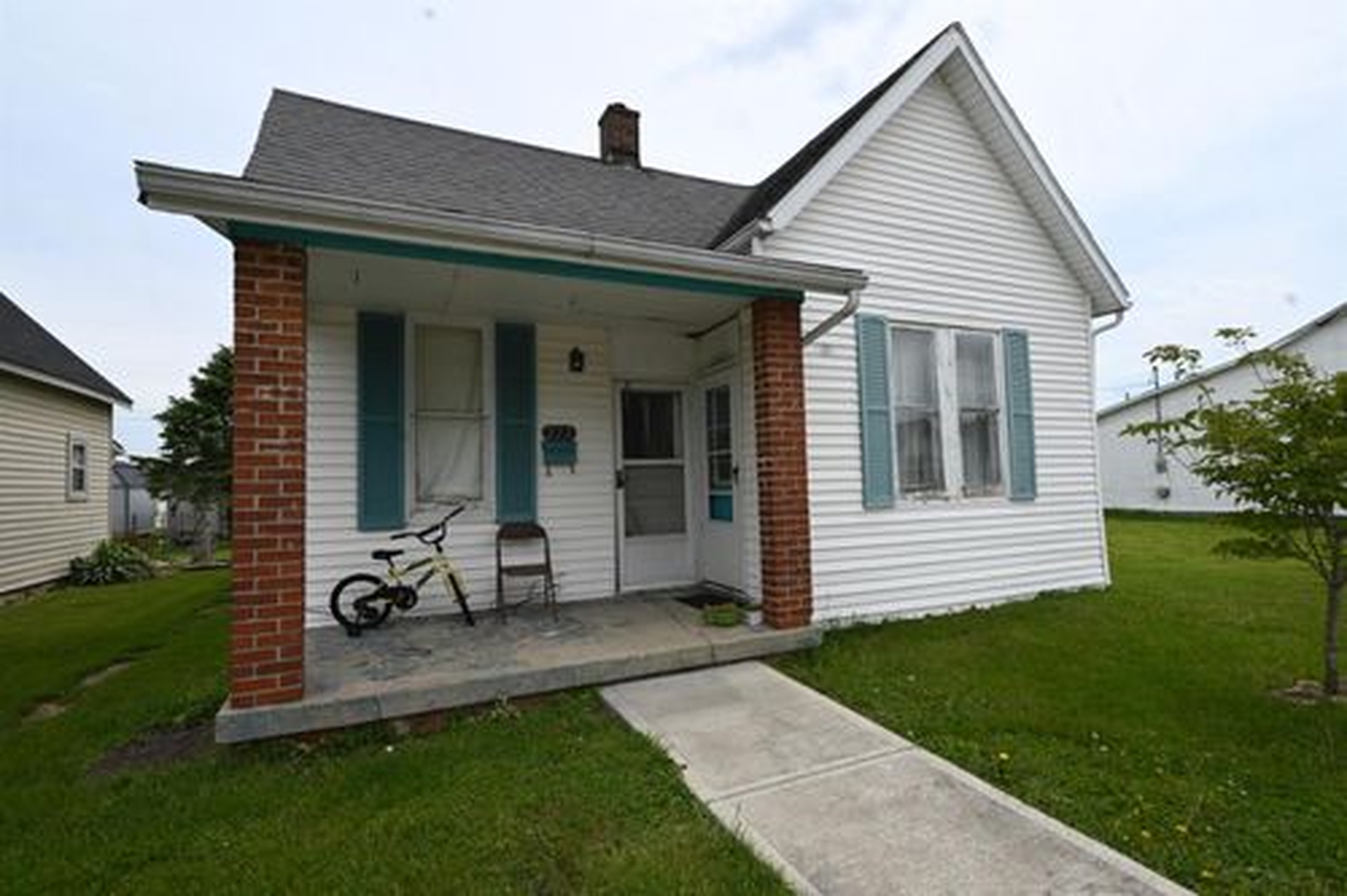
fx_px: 655
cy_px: 448
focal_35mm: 18
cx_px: 674
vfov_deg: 68.8
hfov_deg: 91.6
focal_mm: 17.5
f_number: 8
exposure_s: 1/250
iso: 100
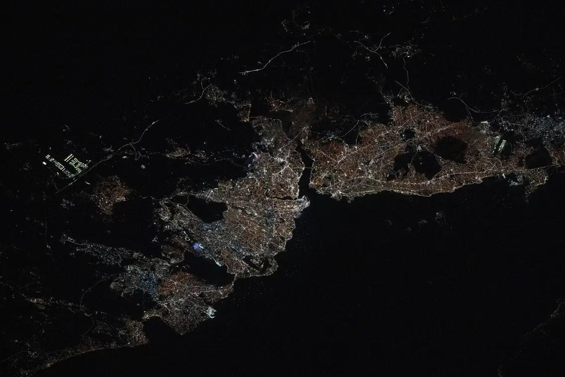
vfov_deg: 6.1
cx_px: 302
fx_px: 3515
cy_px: 173
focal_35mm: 224
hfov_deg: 9.2
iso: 25600
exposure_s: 1/250
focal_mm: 200
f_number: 2
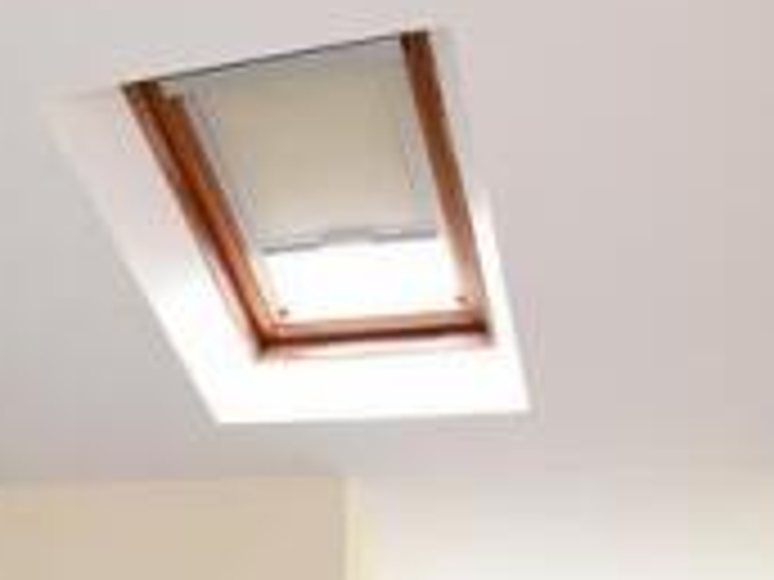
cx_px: -68
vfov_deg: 25.1
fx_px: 1230
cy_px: 596
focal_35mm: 55
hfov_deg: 31.2
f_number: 13
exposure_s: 1/8
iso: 250
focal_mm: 10
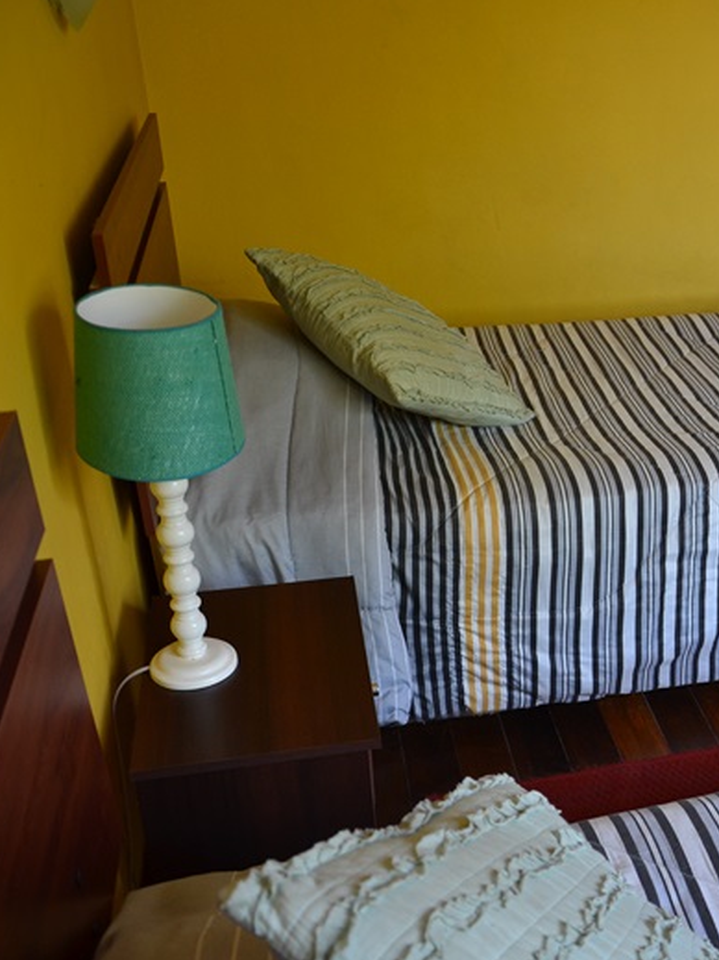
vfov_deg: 46.8
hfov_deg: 33.1
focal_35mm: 40
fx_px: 1108
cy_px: 487
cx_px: 713
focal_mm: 18
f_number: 3.5
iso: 400
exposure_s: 1/25
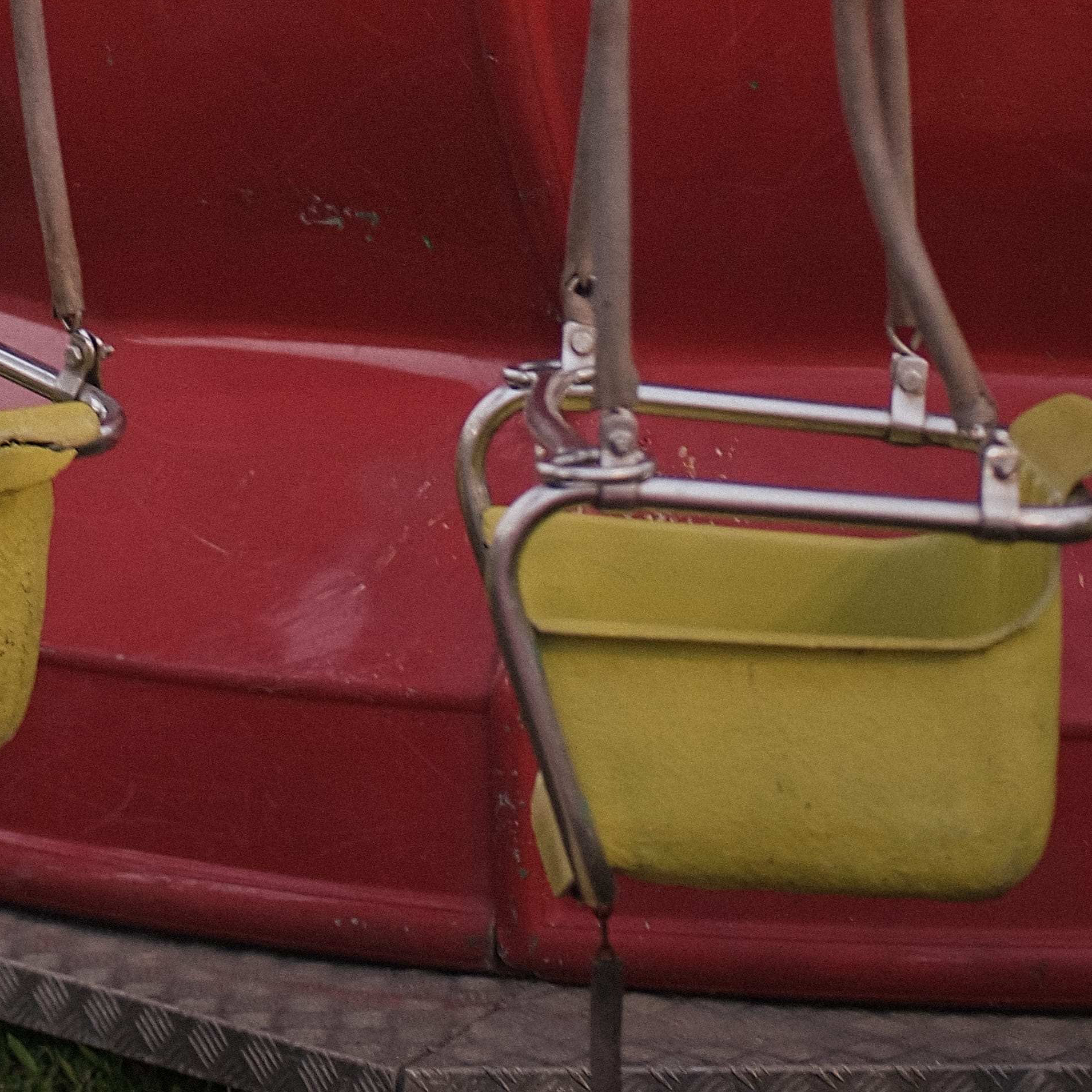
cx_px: 51
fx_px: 5996
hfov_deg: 10.3
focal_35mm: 168
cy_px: -444
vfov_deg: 10.1
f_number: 1.8
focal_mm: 45
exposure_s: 1/80
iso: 800
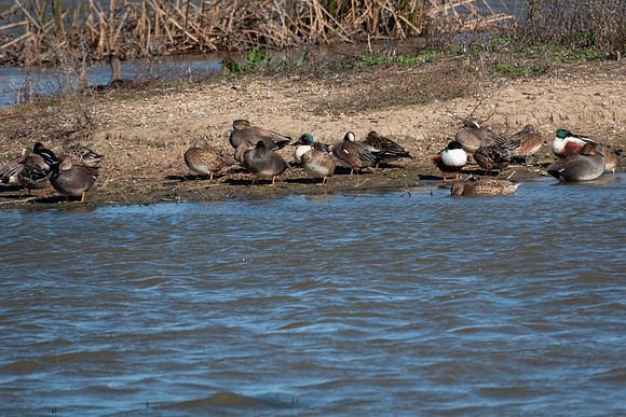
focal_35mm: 668
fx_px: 11624
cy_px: 185
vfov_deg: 2.1
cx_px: 321
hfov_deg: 3.1
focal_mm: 195.64
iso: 100
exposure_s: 1/1250
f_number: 4.5
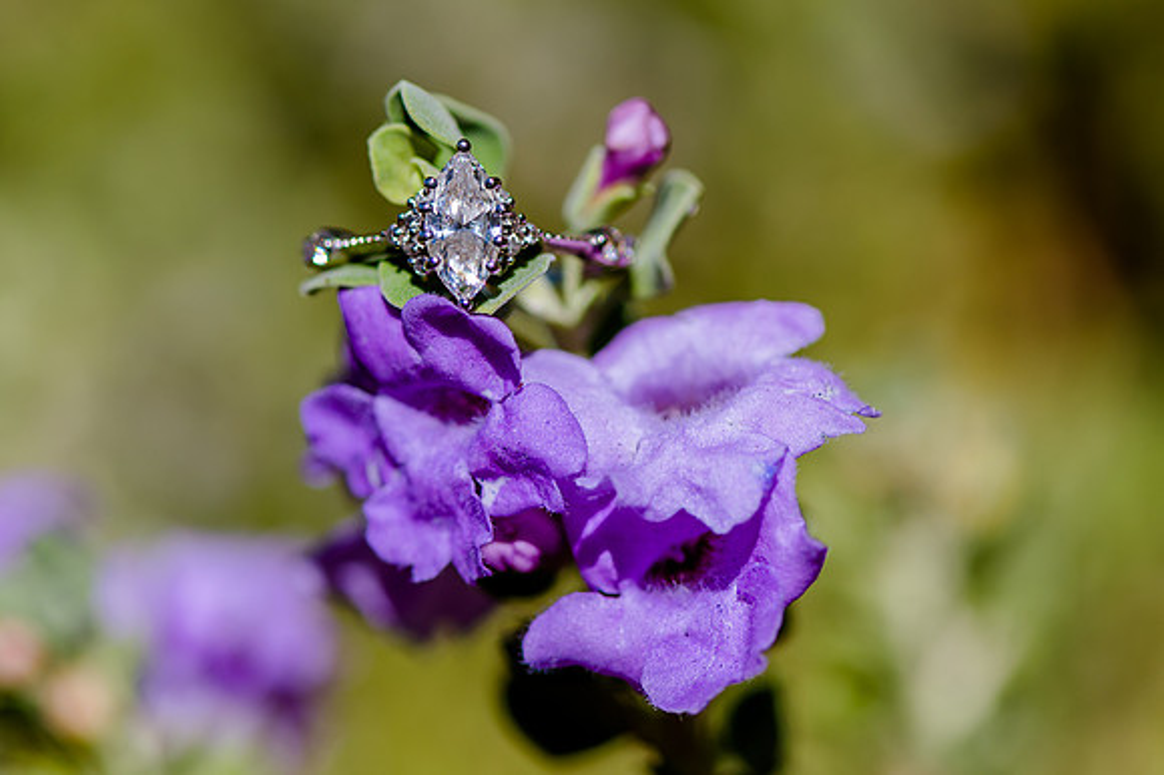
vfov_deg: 10.3
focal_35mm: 133
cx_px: 425
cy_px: 338
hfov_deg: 15.4
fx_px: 4311
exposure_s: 1/2500
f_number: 5.6
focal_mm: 105
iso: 200
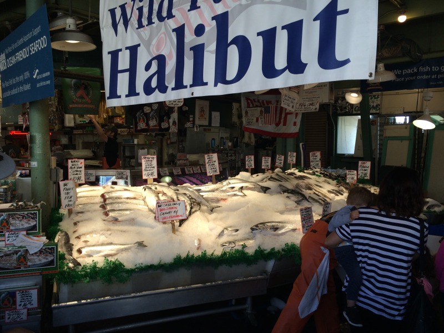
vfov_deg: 48.2
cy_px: 166
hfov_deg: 61.7
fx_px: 372
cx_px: 222
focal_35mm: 29
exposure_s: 1/120
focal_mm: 4.15
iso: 32
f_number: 2.2
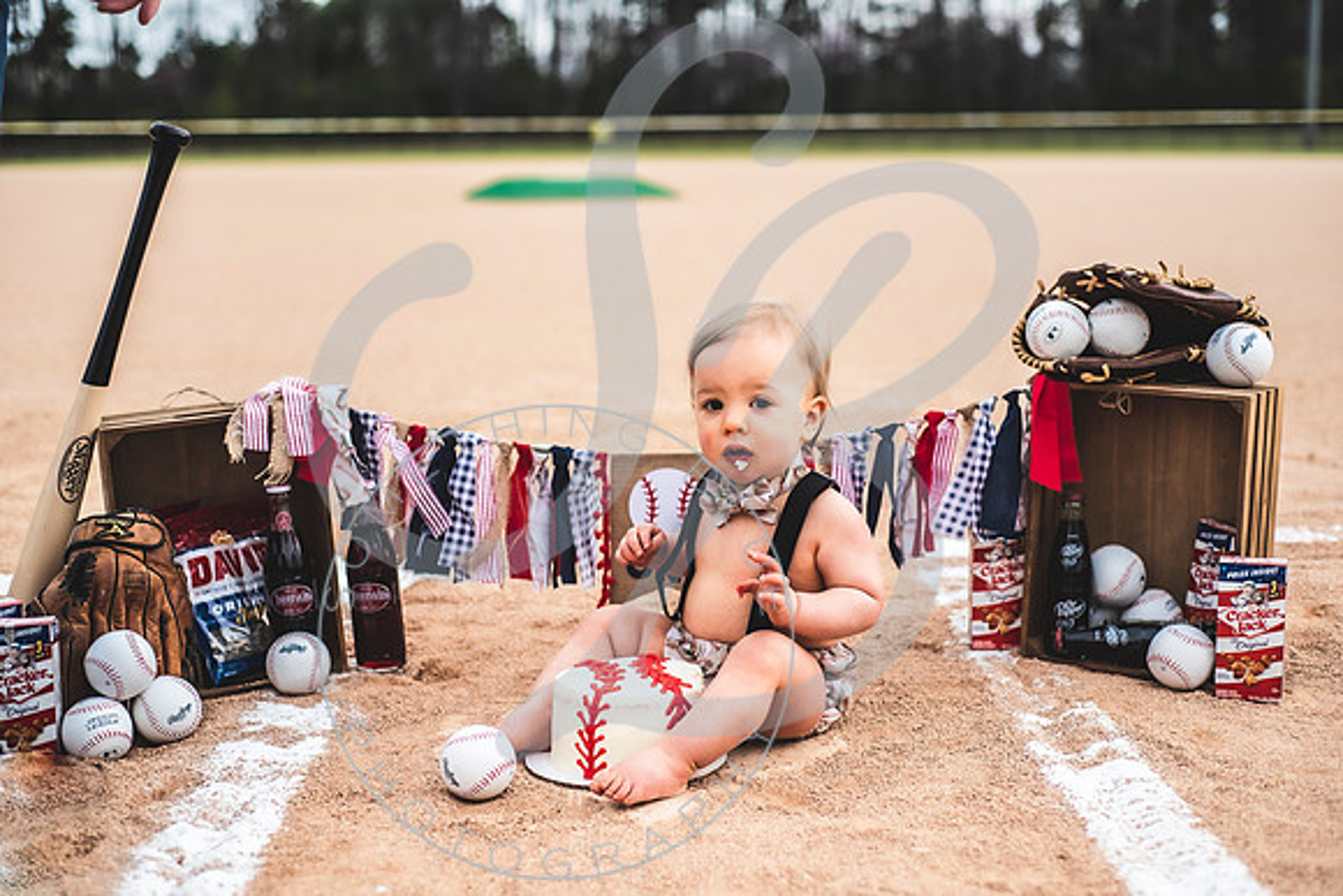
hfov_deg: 39.6
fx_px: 1866
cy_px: 448
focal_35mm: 50
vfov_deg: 27.0
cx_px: 672
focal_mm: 50
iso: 100
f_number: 2.8
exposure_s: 1/400
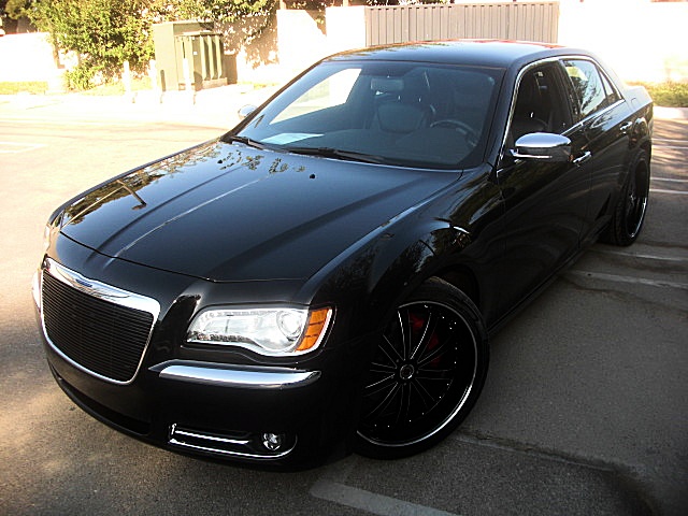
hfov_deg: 51.4
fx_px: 716
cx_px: 344
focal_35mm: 36
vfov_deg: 39.7
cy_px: 258
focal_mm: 6.3
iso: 50
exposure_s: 1/160
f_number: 2.8
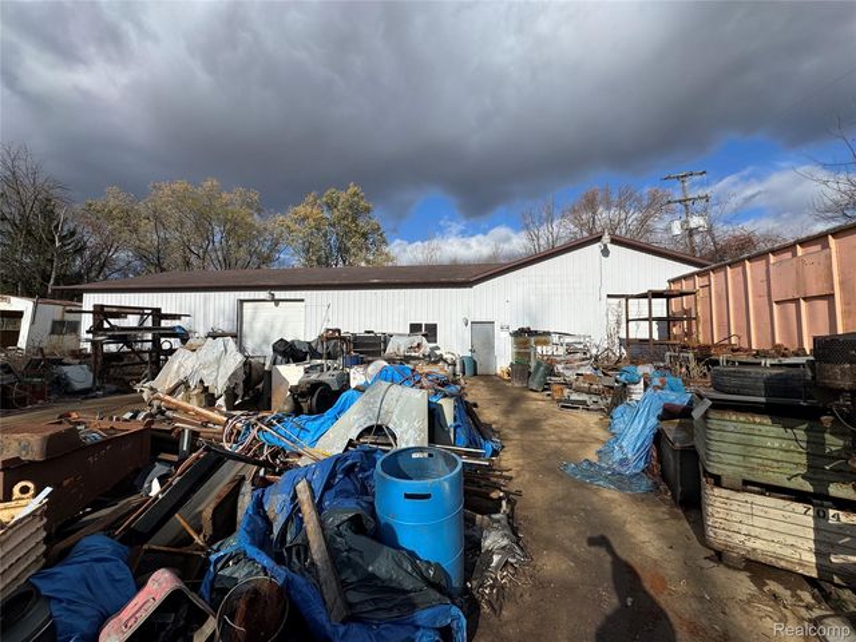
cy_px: 321
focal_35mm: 14
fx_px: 346
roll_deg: -0.1
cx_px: 428
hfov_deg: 102.1
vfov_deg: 85.7
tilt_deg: +3.4
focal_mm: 2.22
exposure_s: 1/3906
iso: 40
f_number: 2.2
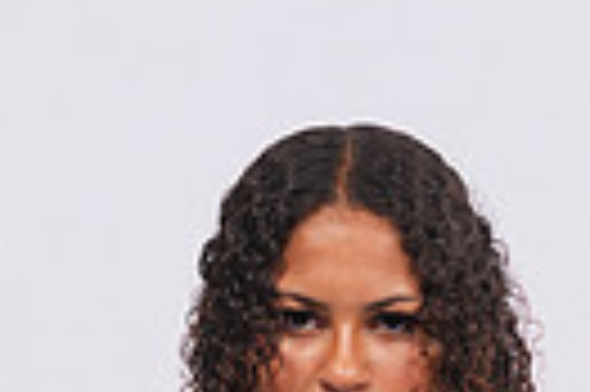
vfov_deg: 7.1
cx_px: 464
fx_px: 2930
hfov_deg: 11.5
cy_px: 987
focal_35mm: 179
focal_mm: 52
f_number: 7.1
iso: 160
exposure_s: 1/200
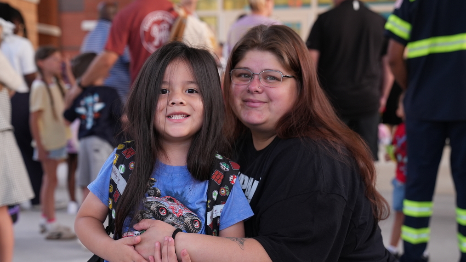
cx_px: 233
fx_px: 667
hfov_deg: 38.5
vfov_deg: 22.2
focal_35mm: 54
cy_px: 140
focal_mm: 51
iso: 2000
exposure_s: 1/125
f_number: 3.5
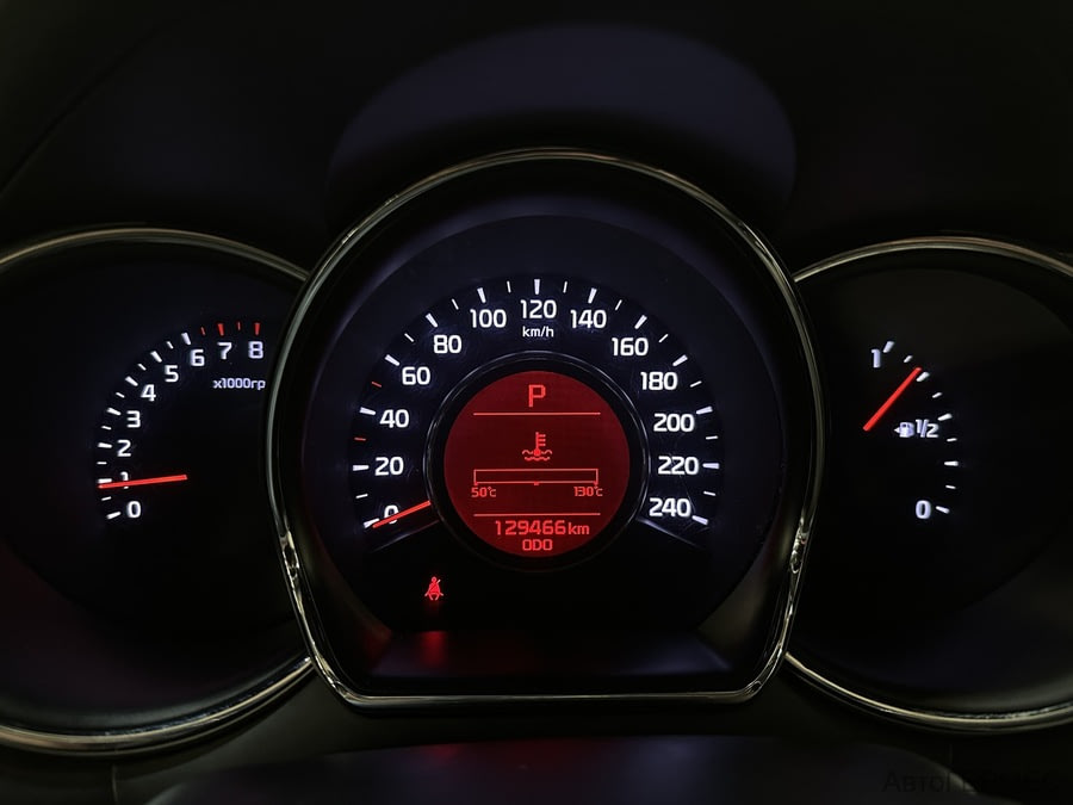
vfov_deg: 56.8
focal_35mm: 24
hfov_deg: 71.6
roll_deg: -3.5
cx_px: 536
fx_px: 744
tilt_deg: -21.6
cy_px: 402
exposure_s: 1/50
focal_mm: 6.86
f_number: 1.78
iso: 500
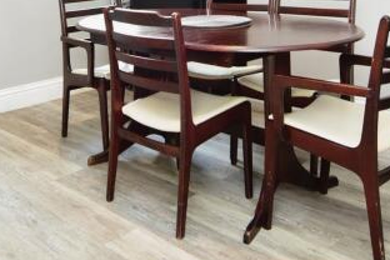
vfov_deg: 26.4
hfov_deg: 42.1
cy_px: -41
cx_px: 128
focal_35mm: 46
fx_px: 498
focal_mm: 14
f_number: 2.8
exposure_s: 1/15
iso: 400
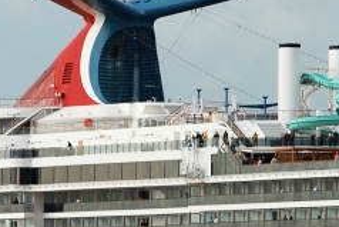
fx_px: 5165
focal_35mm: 548
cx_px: 31
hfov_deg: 3.8
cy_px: 206
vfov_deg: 2.5
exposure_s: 1/250
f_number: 10
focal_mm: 85
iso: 140
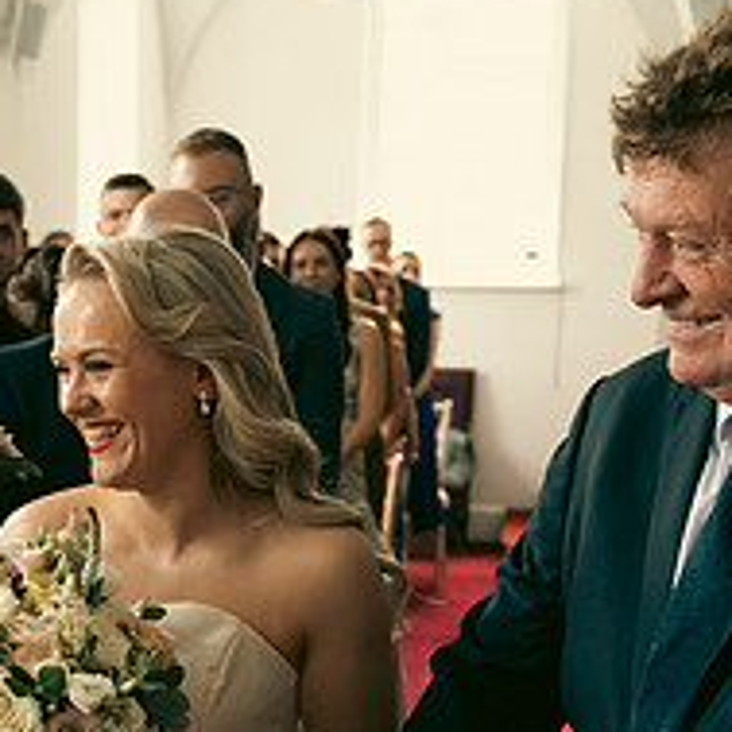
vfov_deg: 21.0
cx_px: 58
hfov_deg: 20.9
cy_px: 633
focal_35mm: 81
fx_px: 1938
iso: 800
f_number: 3.5
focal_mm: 31
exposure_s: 1/160
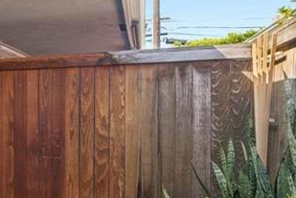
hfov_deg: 25.1
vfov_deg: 25.5
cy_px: 117
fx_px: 436
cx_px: -180
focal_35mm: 53
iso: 200
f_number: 9
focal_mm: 16
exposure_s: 1/40
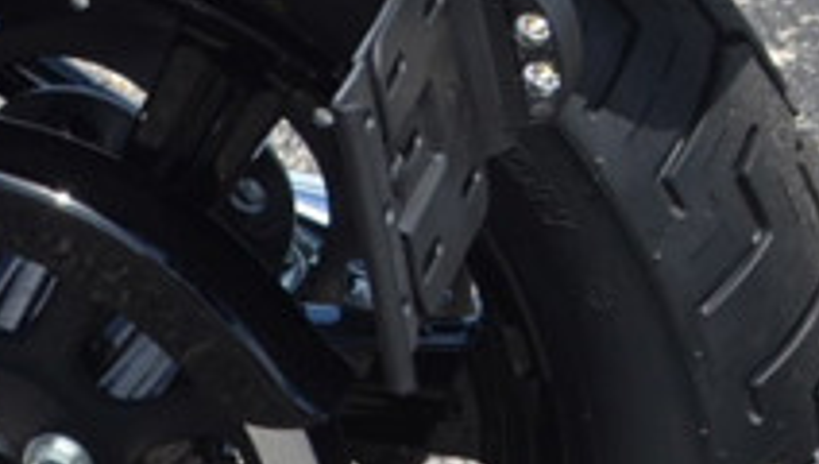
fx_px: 4633
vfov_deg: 5.6
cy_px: -483
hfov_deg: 9.2
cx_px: -1078
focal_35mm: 213
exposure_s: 1/250
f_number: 8
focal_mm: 24
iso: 100
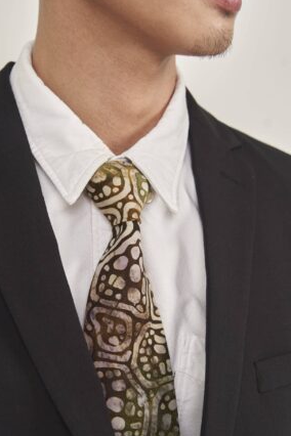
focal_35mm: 69
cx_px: 119
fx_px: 837
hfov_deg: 19.7
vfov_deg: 29.2
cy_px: 237
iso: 100
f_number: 5.6
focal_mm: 49
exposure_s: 1/200
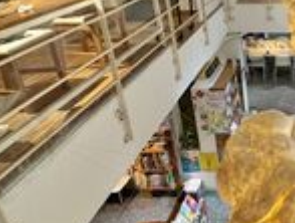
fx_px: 325
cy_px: 36
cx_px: 313
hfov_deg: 40.8
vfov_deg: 36.2
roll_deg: +0.5
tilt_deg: -19.5
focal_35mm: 38
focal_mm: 2.22
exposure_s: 1/120
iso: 160
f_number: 2.2
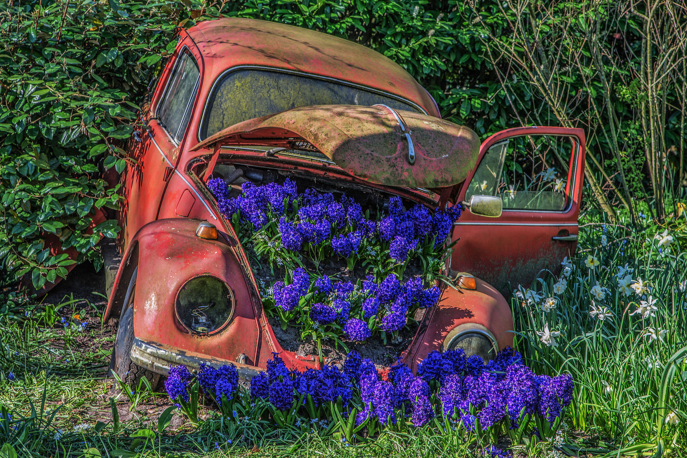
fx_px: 1756
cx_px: 344
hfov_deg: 22.1
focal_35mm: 92
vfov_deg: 14.9
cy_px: 229
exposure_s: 1/90
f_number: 9.5
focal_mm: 92
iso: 200
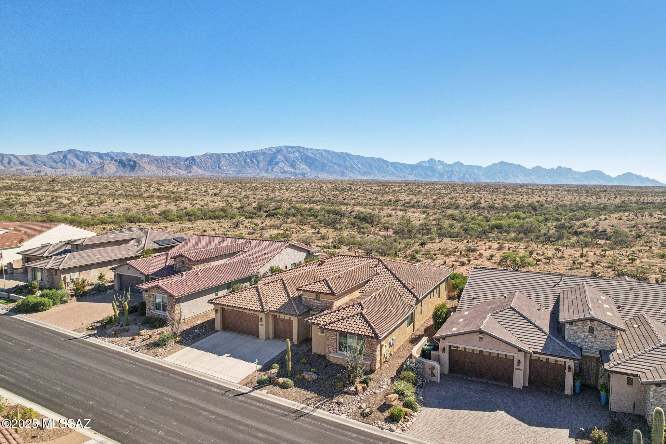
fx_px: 407
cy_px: 222
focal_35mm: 22
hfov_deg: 78.6
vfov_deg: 57.2
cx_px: 333
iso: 100
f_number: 2.8
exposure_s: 1/240
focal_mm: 8.4
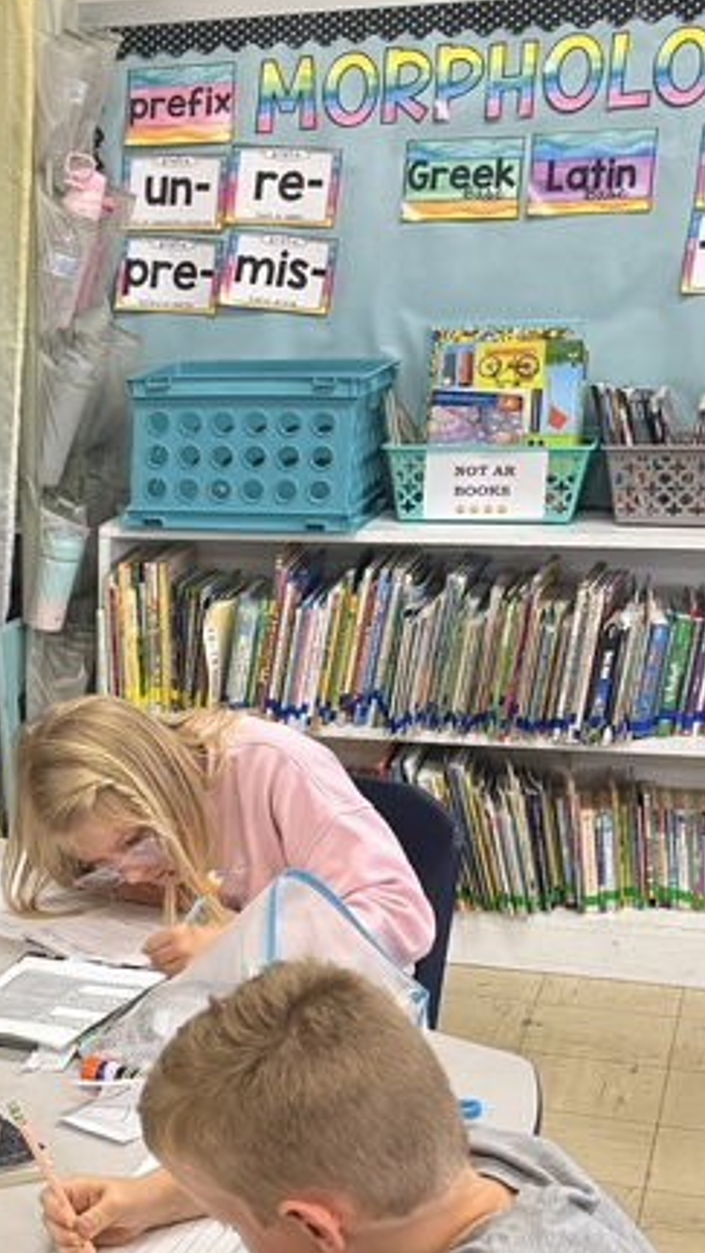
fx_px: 2060
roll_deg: +2.7
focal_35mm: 62
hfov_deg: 17.9
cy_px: 980
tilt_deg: -21.0
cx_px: -270
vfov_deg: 33.0
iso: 160
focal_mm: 6.76
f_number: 1.78
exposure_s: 1/120
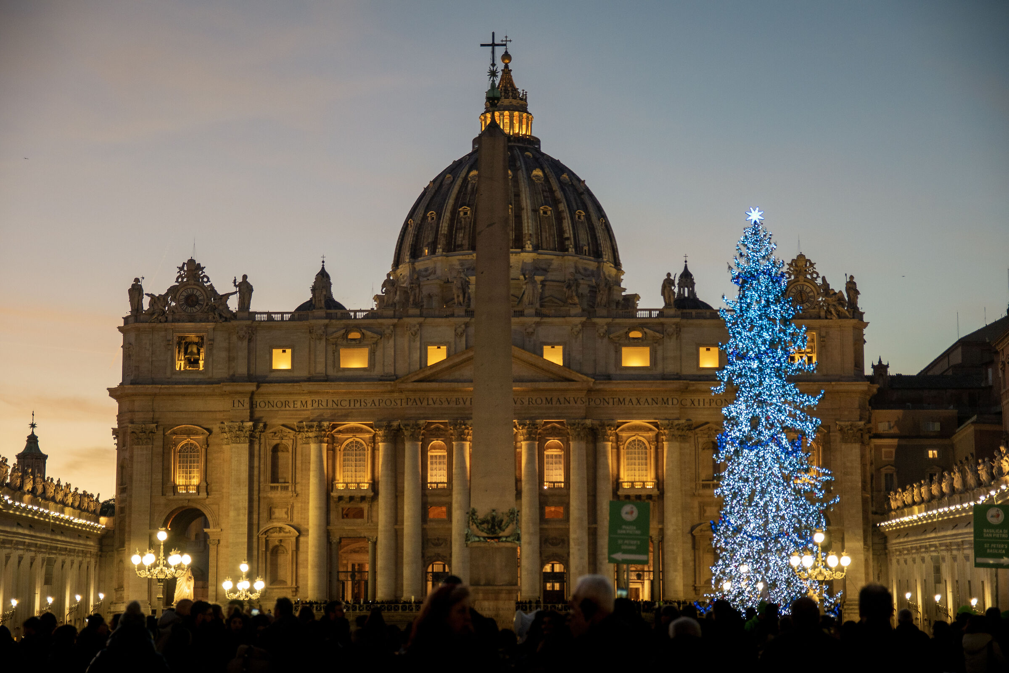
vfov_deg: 19.7
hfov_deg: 29.2
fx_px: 1934
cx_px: 504
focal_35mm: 69
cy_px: 336
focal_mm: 46
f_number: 2.8
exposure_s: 1/30
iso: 400
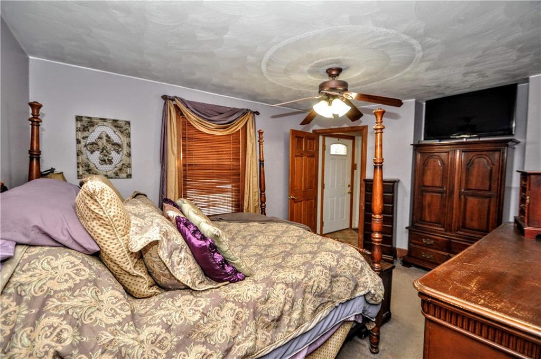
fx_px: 225
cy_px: 180
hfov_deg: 100.5
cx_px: 270
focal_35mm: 15
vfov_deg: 77.1
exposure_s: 1/60
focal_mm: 10
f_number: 4
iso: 800
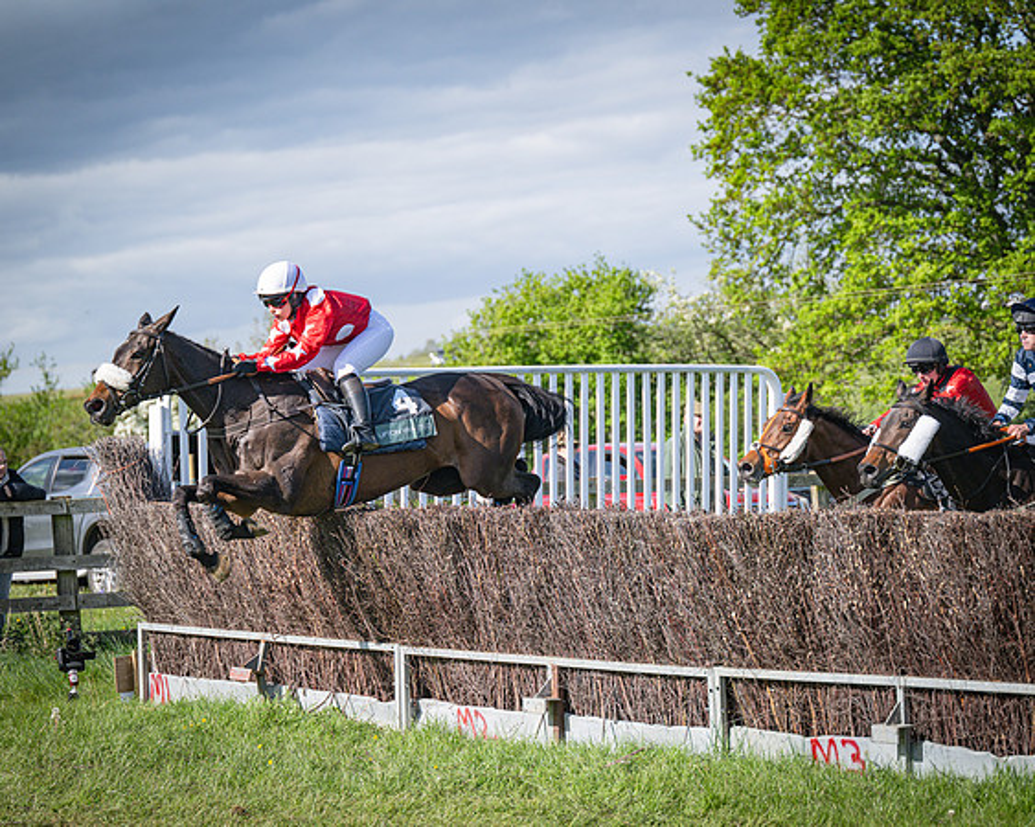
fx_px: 3380
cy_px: 414
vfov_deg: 14.0
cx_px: 518
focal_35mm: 110
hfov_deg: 17.4
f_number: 4
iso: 400
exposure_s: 1/3200
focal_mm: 98
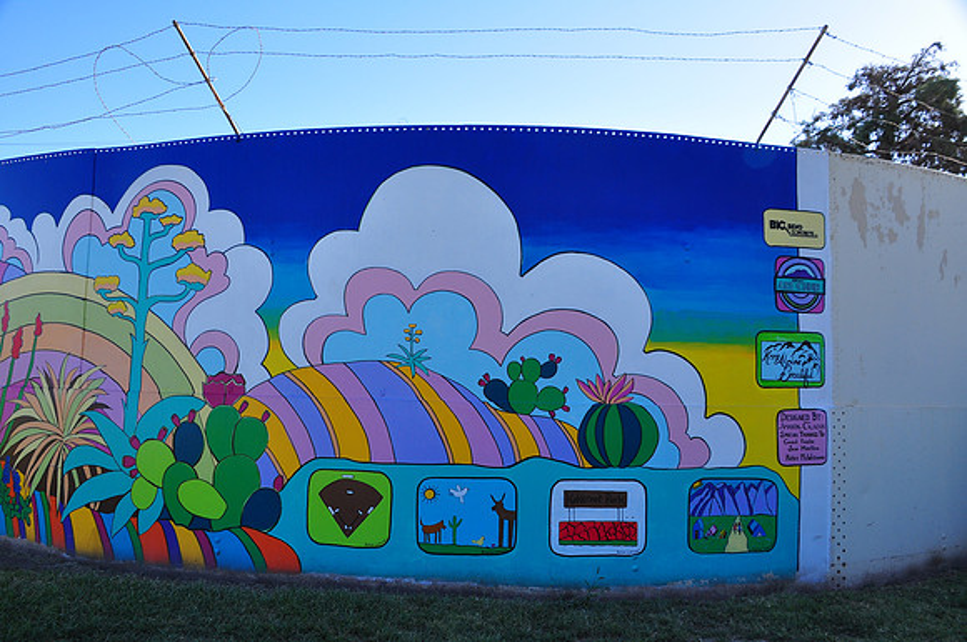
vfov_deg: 43.5
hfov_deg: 62.0
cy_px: 321
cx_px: 484
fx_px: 805
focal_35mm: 30
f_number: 9
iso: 200
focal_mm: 20
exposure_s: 1/200
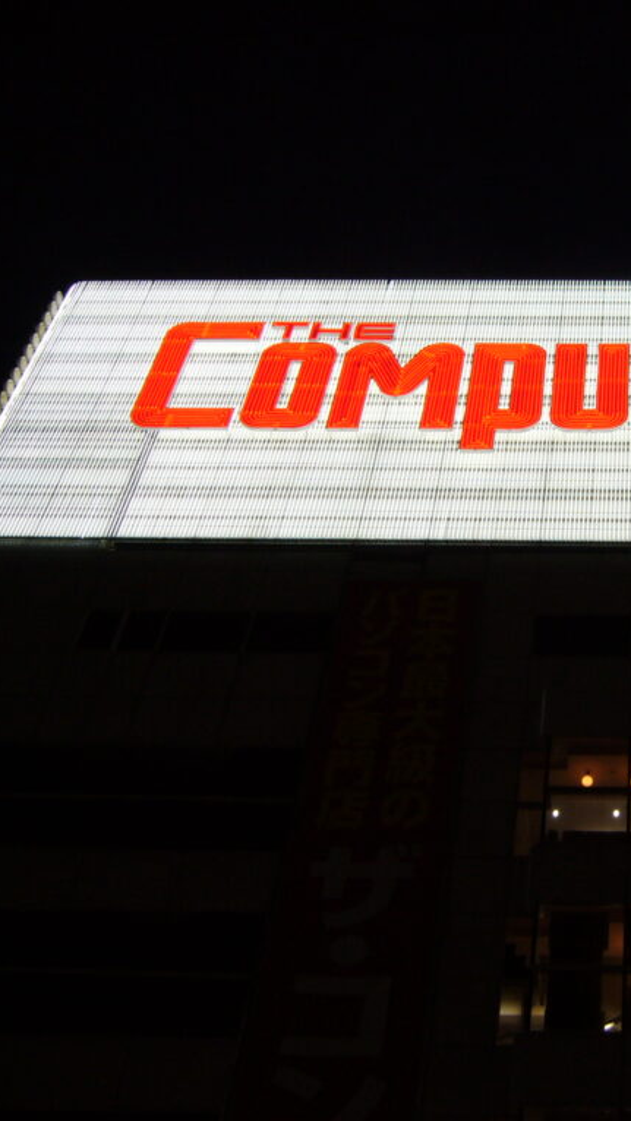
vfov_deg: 40.6
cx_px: 622
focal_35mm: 51
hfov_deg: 22.6
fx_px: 1517
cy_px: 560
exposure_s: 1/50
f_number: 2.8
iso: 100
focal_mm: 5.8
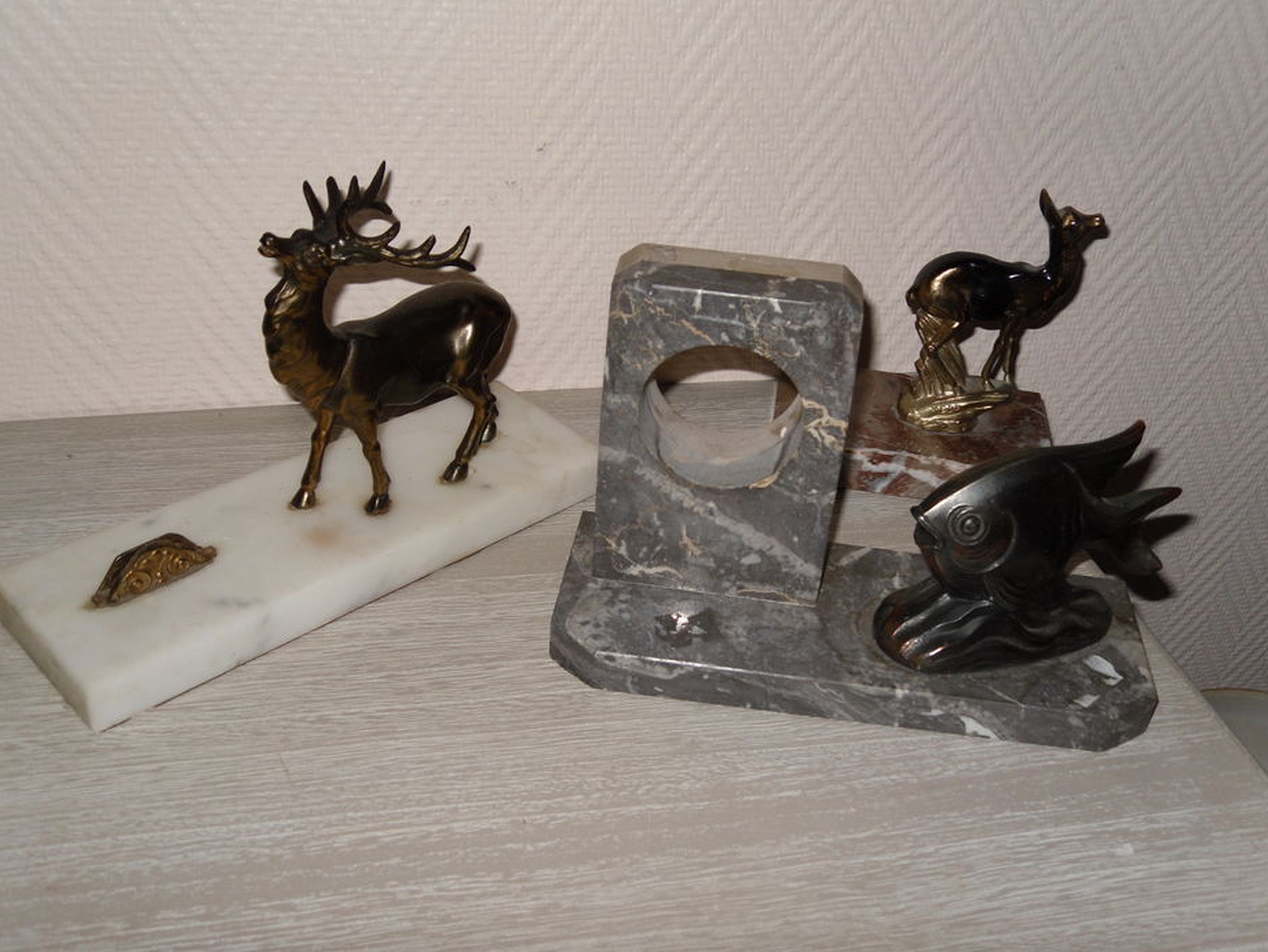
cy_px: 479
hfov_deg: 49.0
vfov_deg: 37.7
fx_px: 1392
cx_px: 648
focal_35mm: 38
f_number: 3.5
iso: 80
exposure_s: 1/45
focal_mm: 6.3
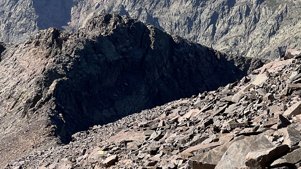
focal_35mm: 163
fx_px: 1301
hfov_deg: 13.2
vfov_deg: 7.4
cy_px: -31
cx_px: 162
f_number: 2.8
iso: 32
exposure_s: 1/881
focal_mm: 9
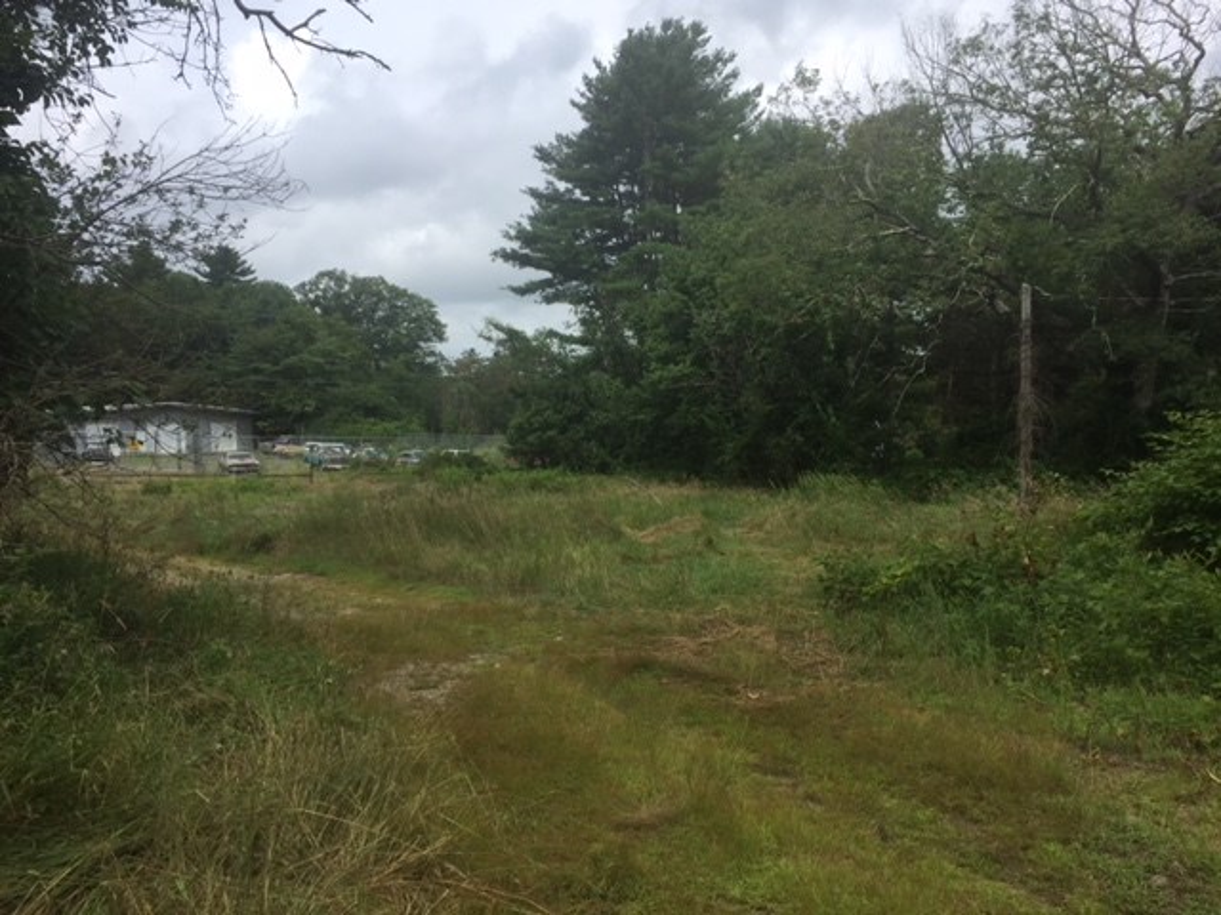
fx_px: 1023
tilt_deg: -3.0
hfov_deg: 61.7
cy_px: 458
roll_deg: -0.7
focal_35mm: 29
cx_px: 610
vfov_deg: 48.2
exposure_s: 1/1582
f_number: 2.2
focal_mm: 4.15
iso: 32
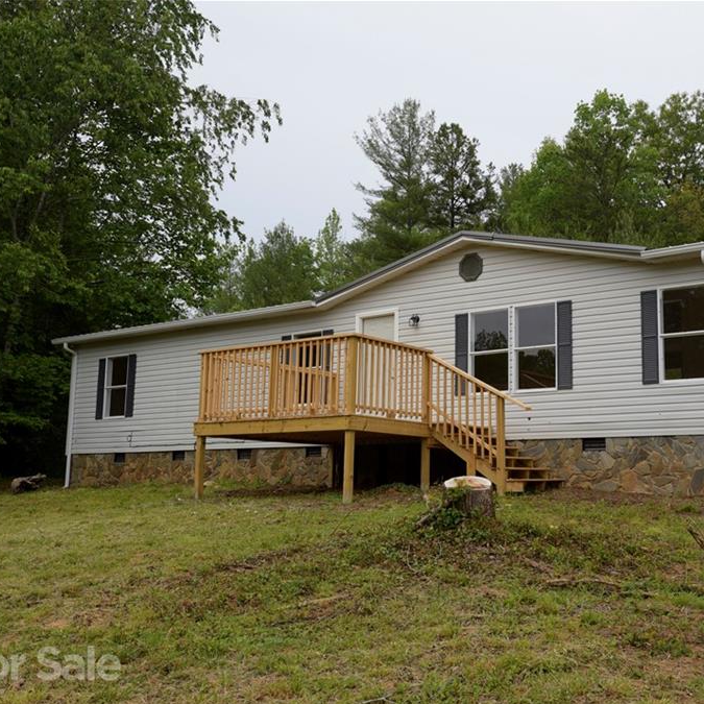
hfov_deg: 41.2
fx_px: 920
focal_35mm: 40
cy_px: 355
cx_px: 487
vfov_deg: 41.9
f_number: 9
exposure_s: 1/250
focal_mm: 31
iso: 125
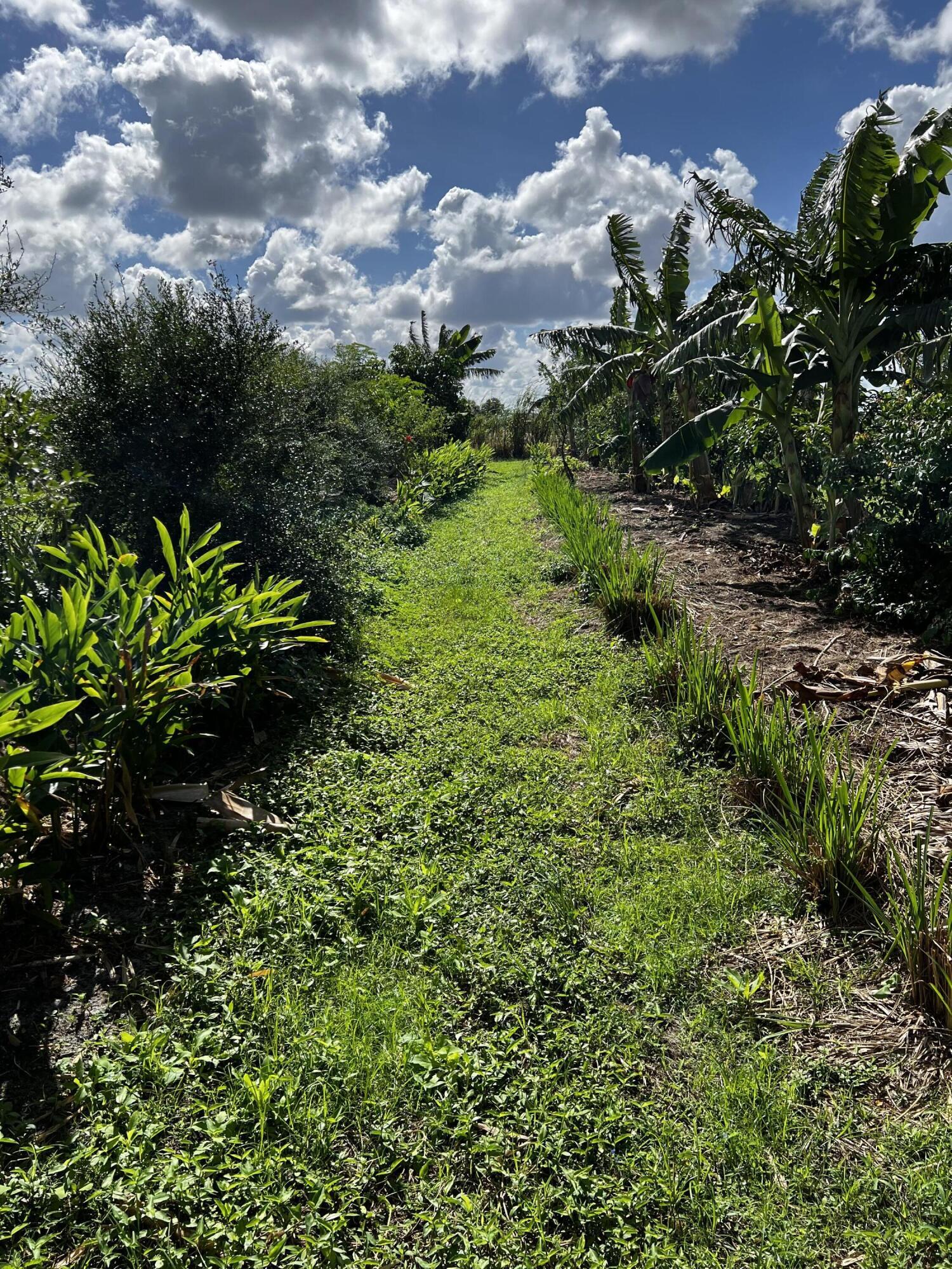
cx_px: 476
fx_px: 953
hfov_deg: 53.1
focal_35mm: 26
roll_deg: -0.5
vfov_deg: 67.3
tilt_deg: -11.2
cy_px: 634
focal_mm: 5.7
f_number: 1.5
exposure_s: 1/4115
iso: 50
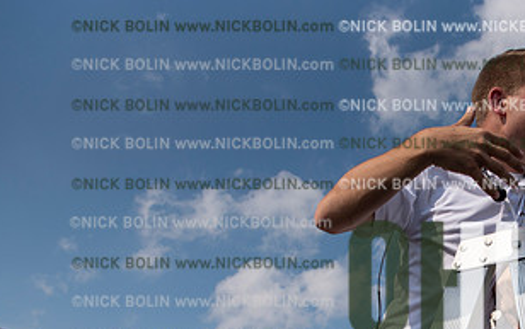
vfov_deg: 27.0
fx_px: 659
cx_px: 469
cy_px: 303
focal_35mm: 46
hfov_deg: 40.3
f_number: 5.6
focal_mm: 24
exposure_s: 1/4000
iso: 200
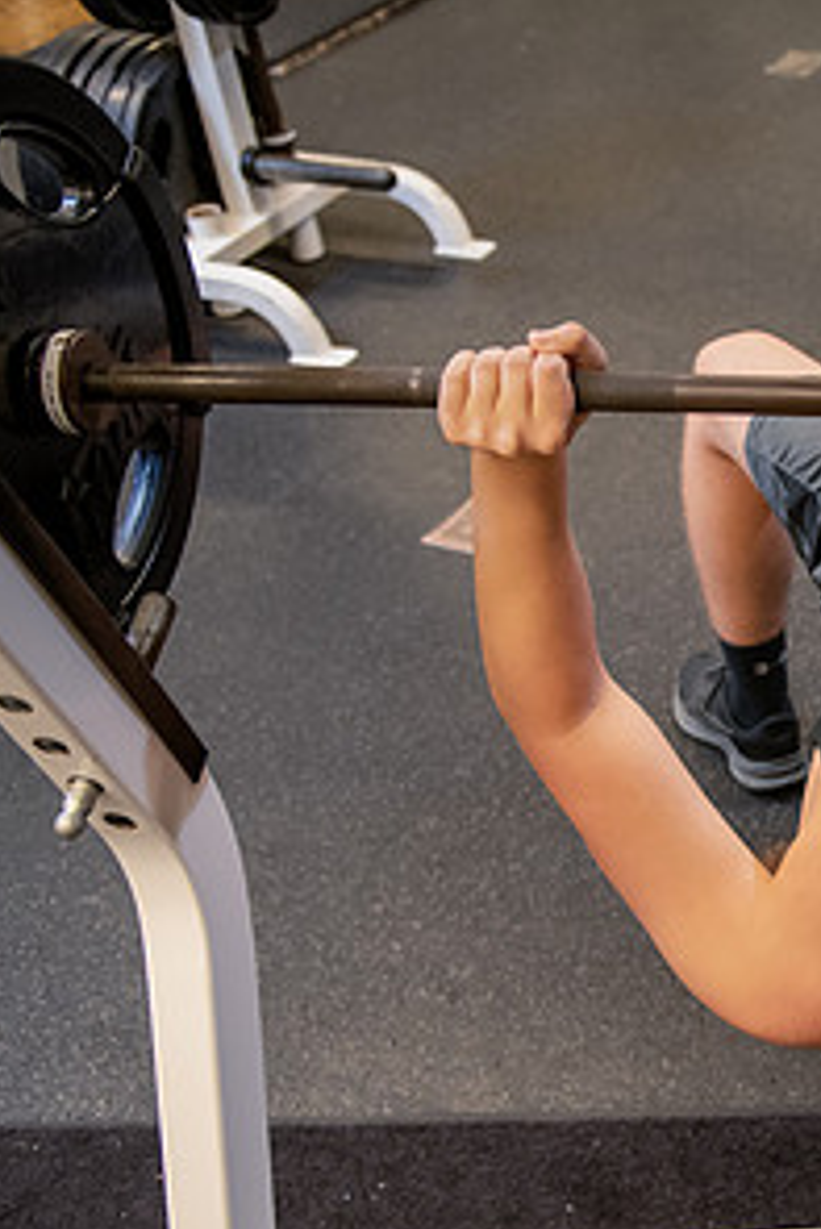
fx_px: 1947
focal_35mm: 57
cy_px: 723
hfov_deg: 21.8
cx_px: 1029
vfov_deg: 34.9
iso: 1000
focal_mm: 29
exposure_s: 1/200
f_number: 3.2
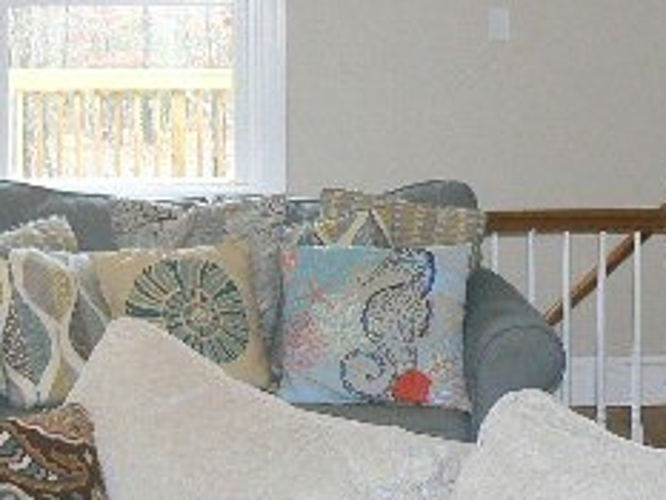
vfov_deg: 14.8
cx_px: 363
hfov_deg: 19.8
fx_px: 1906
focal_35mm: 99
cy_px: 43
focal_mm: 6
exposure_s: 1/30
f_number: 2.8
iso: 160
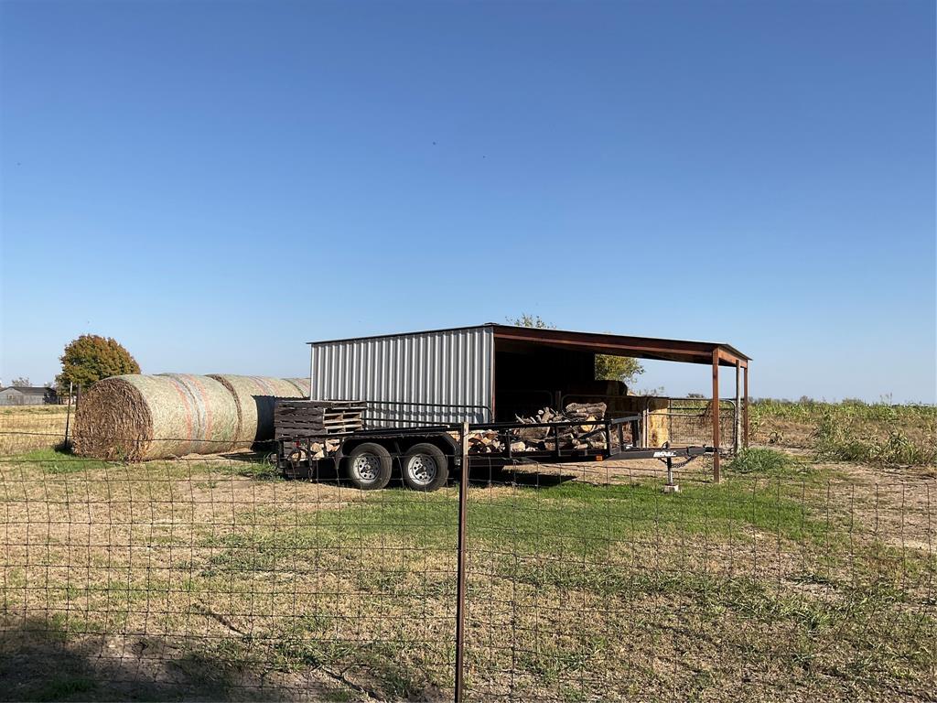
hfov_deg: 61.7
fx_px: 785
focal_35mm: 29
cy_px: 352
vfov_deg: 48.2
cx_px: 468
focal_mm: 3
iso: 16
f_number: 1.8
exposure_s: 1/2141
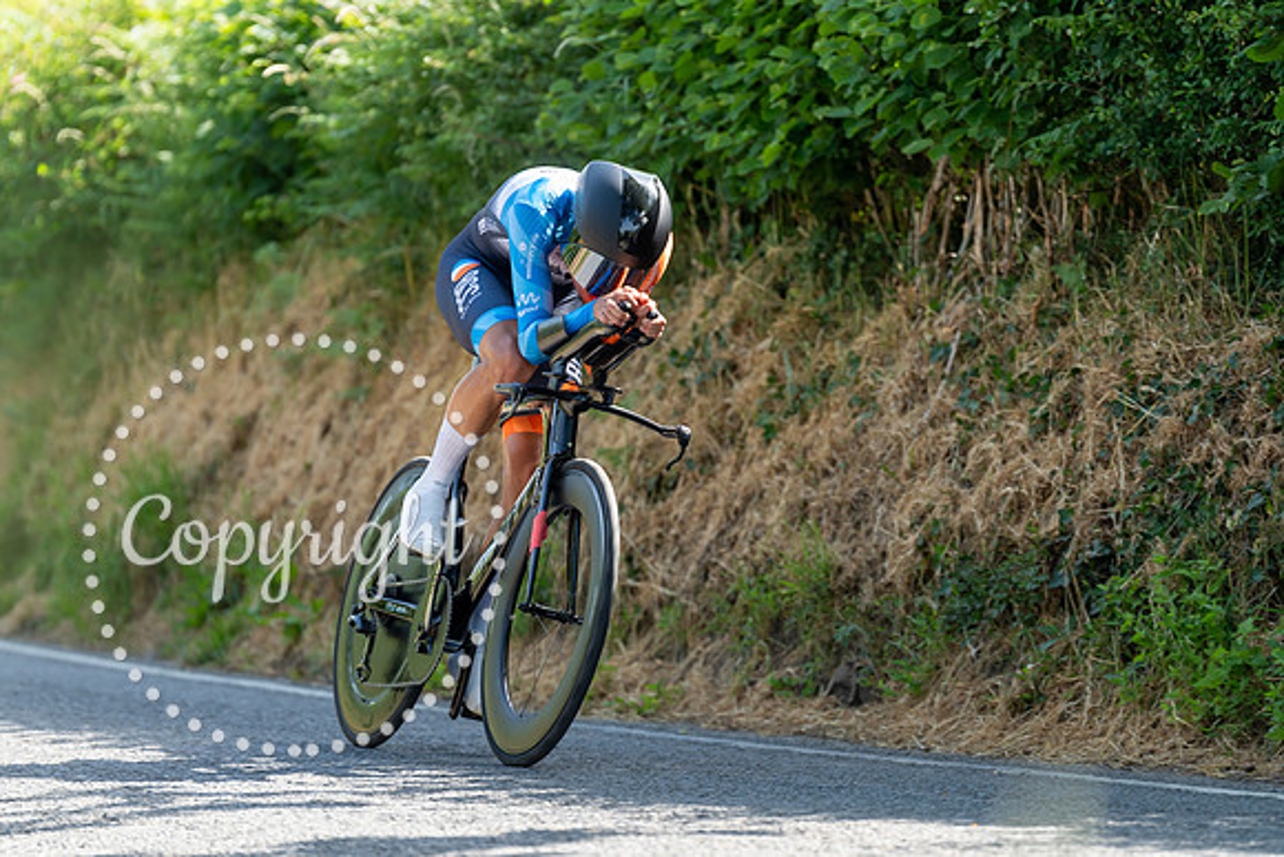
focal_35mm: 194
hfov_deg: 10.6
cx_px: 642
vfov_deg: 7.1
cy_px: 428
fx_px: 6921
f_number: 3.5
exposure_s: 1/1000
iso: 640
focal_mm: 194
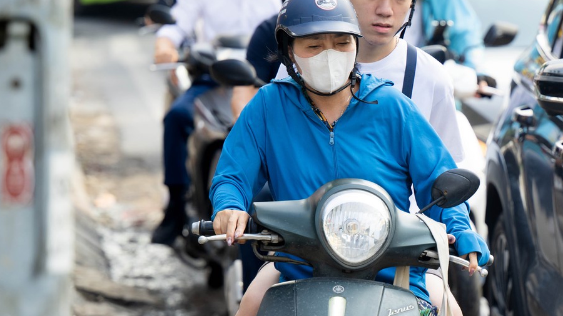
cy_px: 214
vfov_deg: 4.7
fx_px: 3821
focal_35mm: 256
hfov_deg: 8.4
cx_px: 473
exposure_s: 1/320
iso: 100
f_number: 2.8
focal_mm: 110
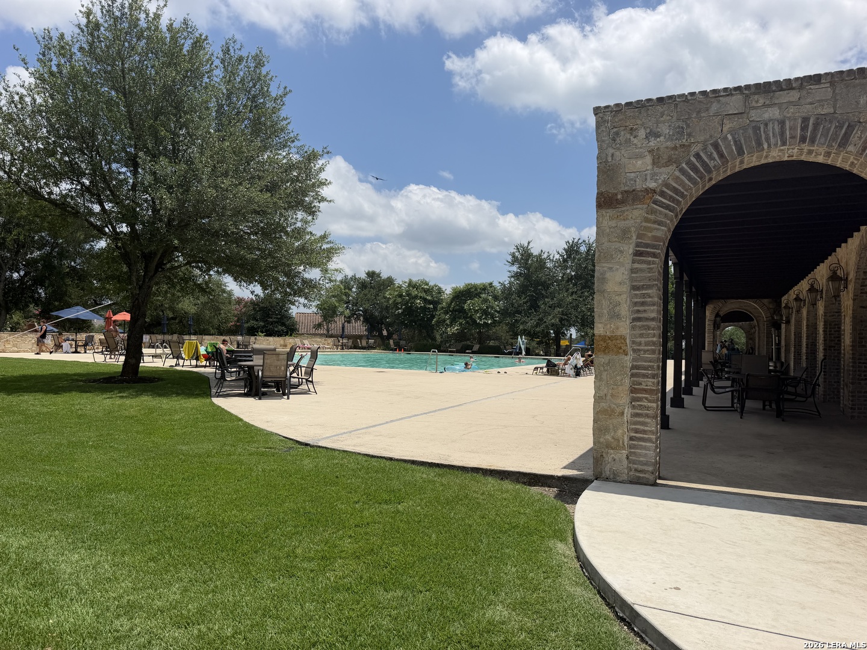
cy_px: 325
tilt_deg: +1.1
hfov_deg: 71.6
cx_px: 434
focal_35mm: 24
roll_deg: -0.8
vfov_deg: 56.8
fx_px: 601
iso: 80
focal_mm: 6.76
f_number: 1.78
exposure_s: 1/9091
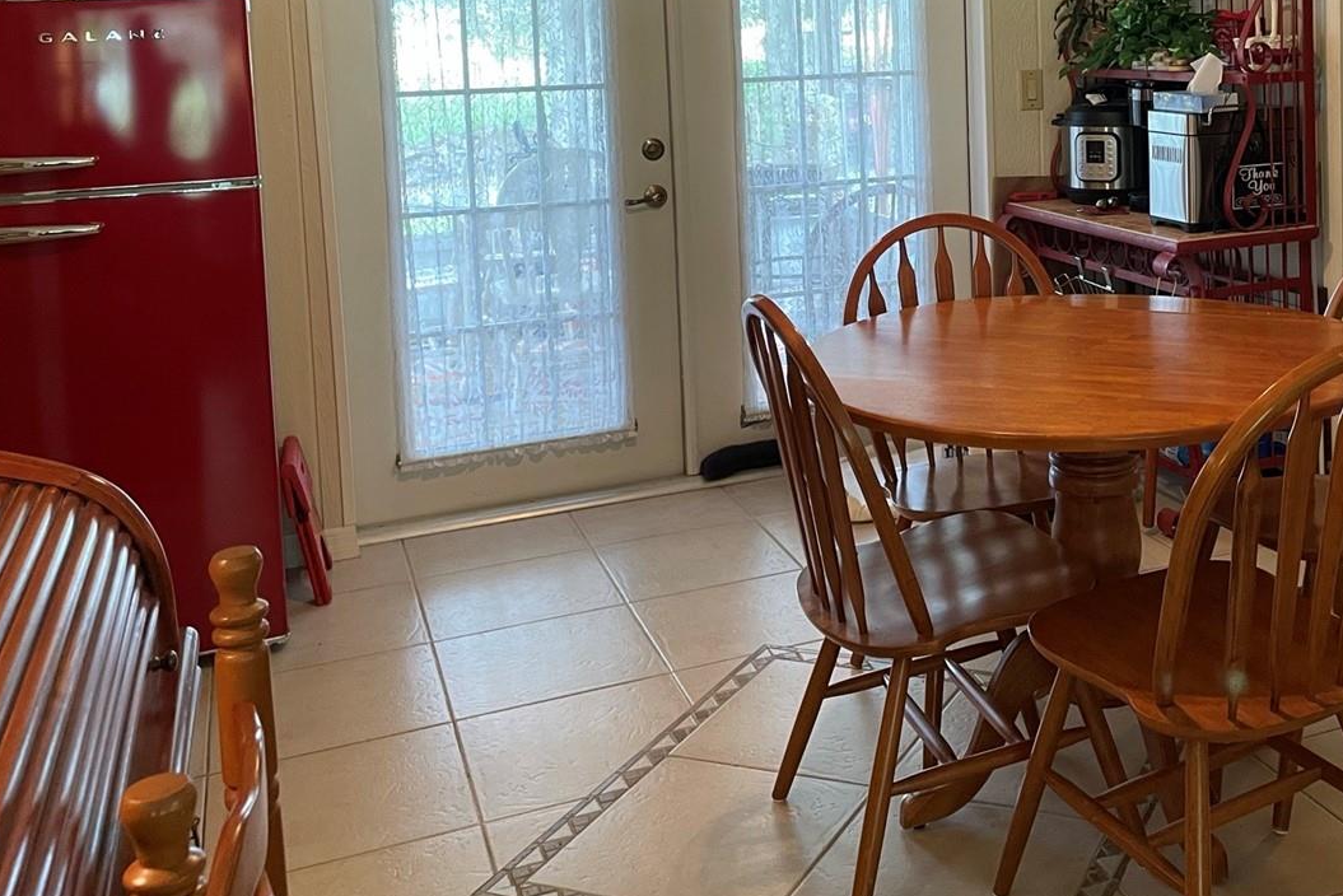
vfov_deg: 31.5
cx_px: 1006
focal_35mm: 41
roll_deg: +1.7
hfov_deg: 45.8
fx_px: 1530
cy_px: 141
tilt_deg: -4.7
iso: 200
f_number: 1.6
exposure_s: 1/60
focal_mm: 4.2
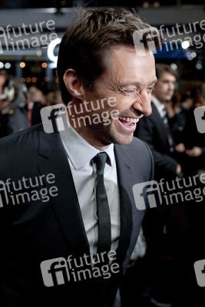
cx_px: 102
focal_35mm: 66
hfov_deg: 20.6
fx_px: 563
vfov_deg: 30.5
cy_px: 154
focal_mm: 66
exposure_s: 1/320
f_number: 5.6
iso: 800
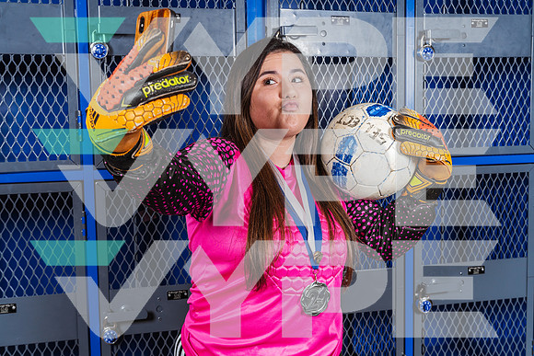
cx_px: 267
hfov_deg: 42.7
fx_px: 683
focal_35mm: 46
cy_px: 178
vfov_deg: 29.3
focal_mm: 46
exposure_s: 1/125
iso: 400
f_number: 8
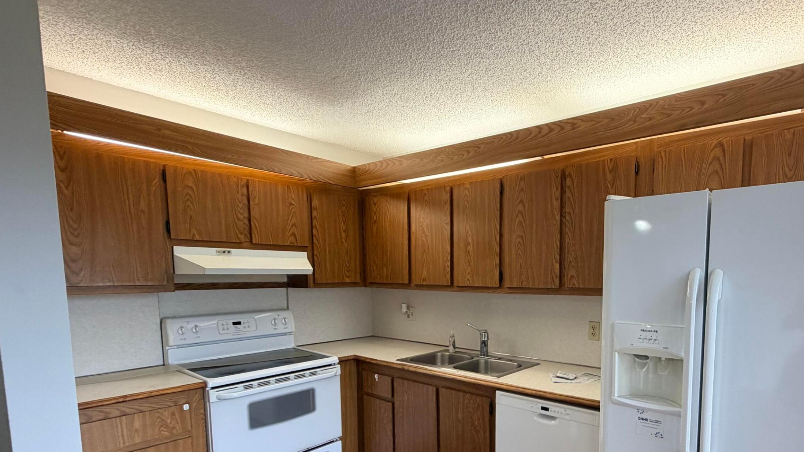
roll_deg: +0.8
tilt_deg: -5.9
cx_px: 512
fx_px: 426
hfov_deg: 84.6
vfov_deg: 54.3
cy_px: 314
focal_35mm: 20
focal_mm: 2.22
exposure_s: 1/120
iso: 200
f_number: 2.2
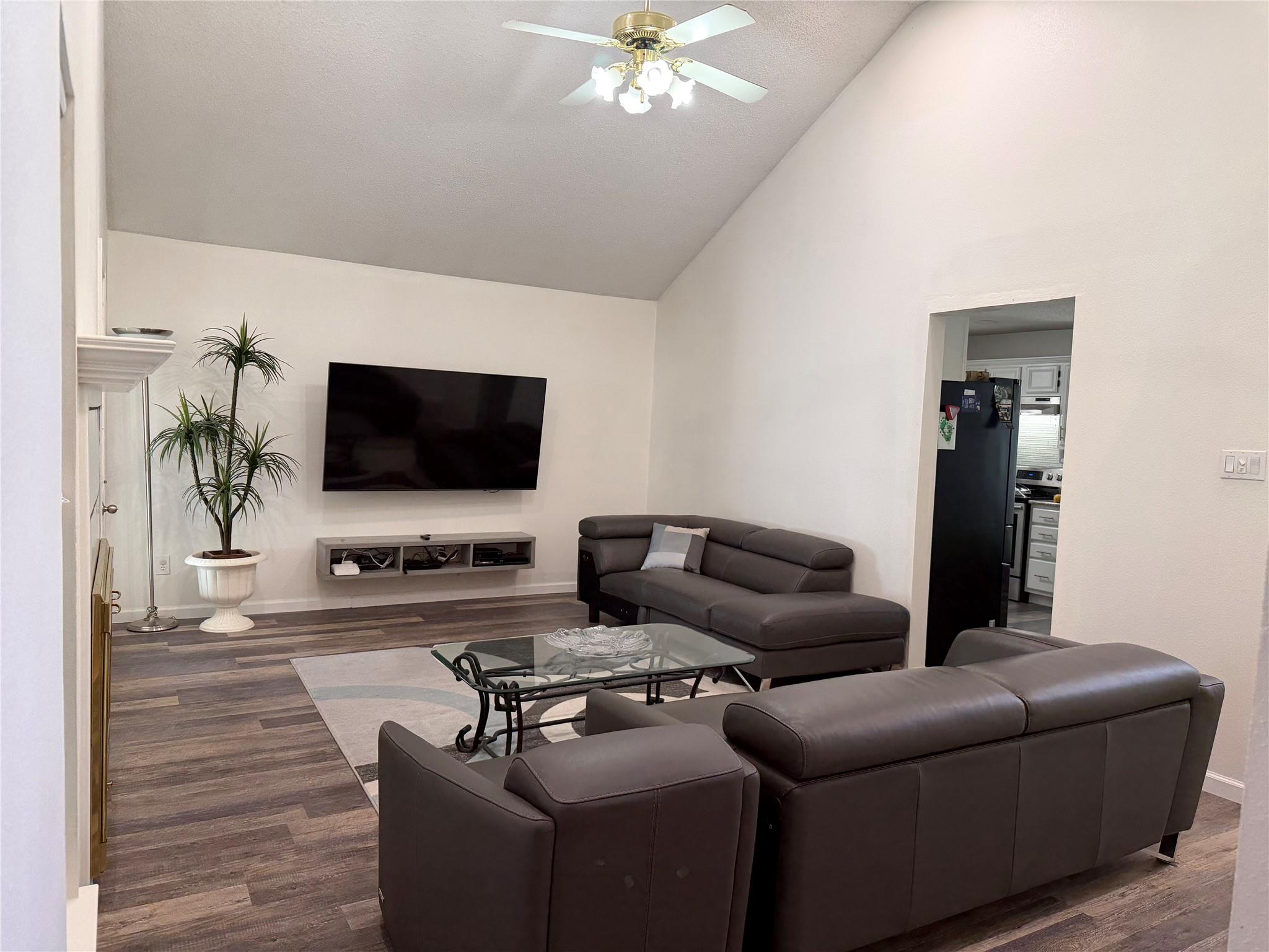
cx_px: 634
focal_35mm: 24
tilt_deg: -4.0
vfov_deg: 56.8
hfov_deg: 71.6
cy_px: 476
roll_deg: -2.6
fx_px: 880
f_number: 1.78
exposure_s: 1/120
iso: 200
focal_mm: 6.76
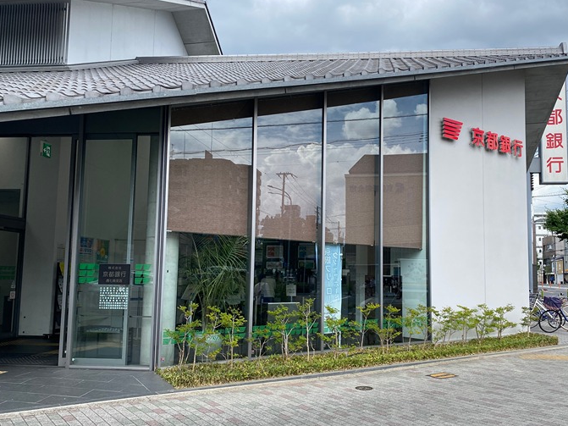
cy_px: 235
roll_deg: -1.0
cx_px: 334
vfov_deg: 45.4
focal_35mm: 31
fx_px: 509
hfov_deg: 58.0
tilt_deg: +4.3
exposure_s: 1/1377
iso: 32
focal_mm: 4.25
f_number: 1.8
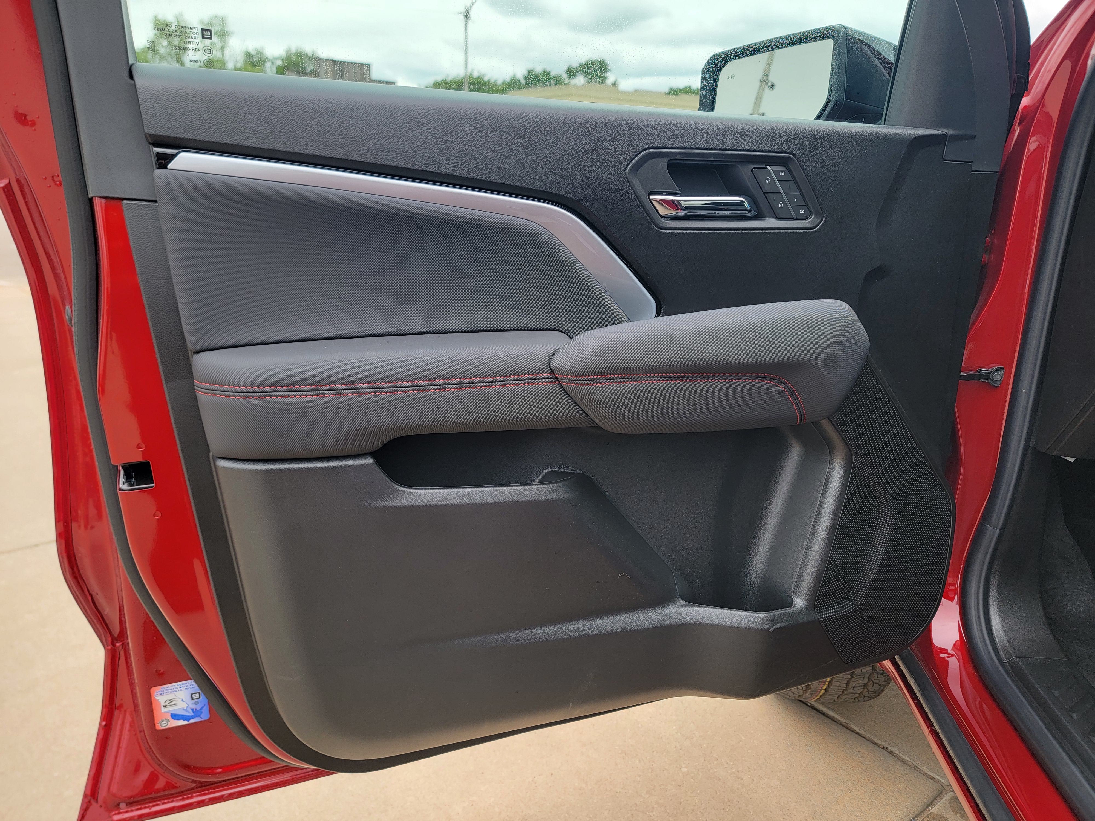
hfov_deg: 71.6
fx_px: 759
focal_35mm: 24
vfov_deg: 56.8
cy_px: 410
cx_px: 548
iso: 16
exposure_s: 1/124
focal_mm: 6.7
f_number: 1.8
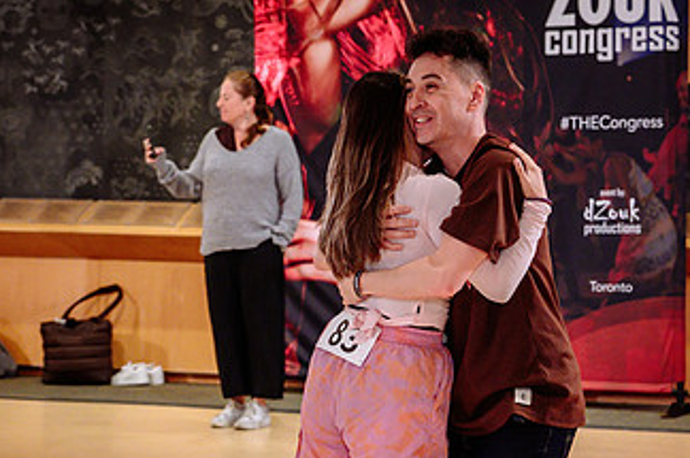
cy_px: 336
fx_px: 2373
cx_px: 540
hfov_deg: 16.4
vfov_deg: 11.0
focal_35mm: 124
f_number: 3.2
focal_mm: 43
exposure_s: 1/200
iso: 1250
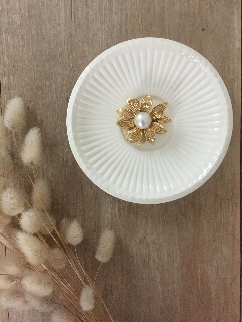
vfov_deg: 61.7
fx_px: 270
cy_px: 161
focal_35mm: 29
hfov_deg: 48.2
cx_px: 121
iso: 250
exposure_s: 1/33
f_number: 2.2
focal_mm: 4.15
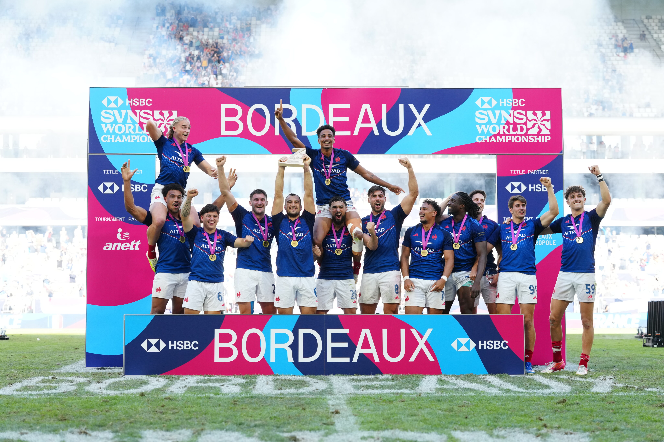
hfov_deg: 31.4
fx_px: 1180
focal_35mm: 64
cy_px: 221
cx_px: 332
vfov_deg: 21.2
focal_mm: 64
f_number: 3.5
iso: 1250
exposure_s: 1/1600
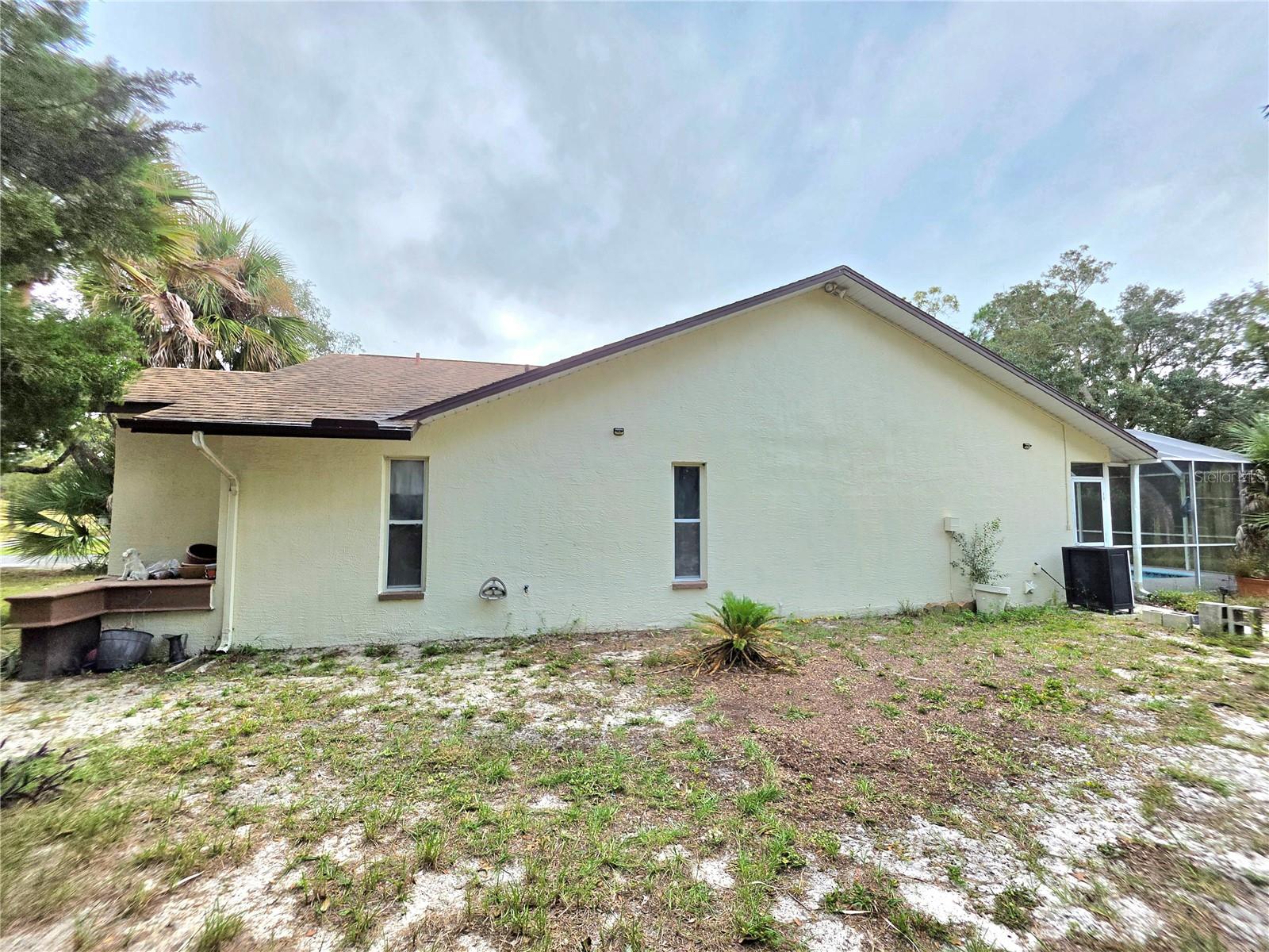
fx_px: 477
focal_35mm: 13
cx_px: 634
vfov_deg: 89.9
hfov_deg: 106.2
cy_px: 476
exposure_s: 1/909
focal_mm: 2.2
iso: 32
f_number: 1.9
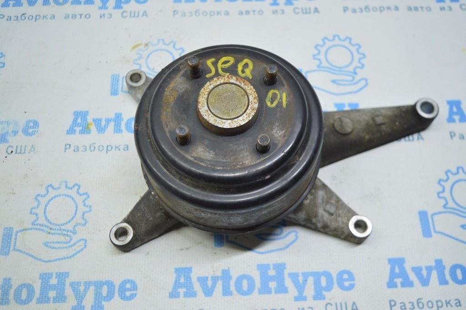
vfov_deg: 35.4
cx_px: 233
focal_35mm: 38
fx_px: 485
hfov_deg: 51.3
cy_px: 155
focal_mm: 25
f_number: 4
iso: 400
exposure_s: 1/60
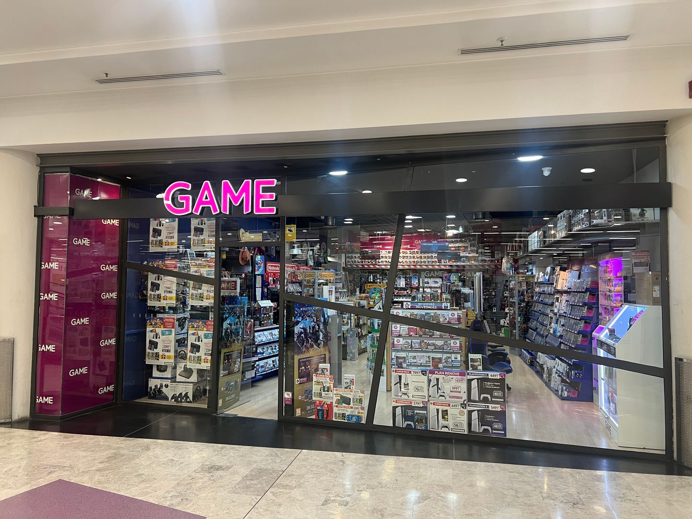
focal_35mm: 26
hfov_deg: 67.3
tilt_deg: +2.6
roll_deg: +0.2
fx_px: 520
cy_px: 260
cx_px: 346
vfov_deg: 53.1
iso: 80
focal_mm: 5.7
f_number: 1.5
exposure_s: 1/50
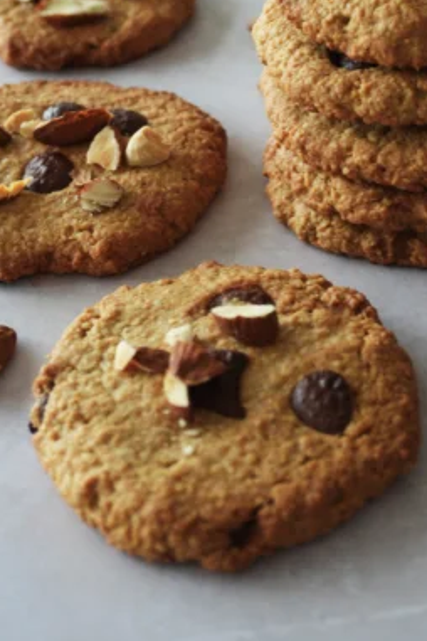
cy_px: 215
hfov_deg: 20.1
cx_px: 210
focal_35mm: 68
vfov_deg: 29.6
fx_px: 1205
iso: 100
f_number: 5.6
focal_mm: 31
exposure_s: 1/13
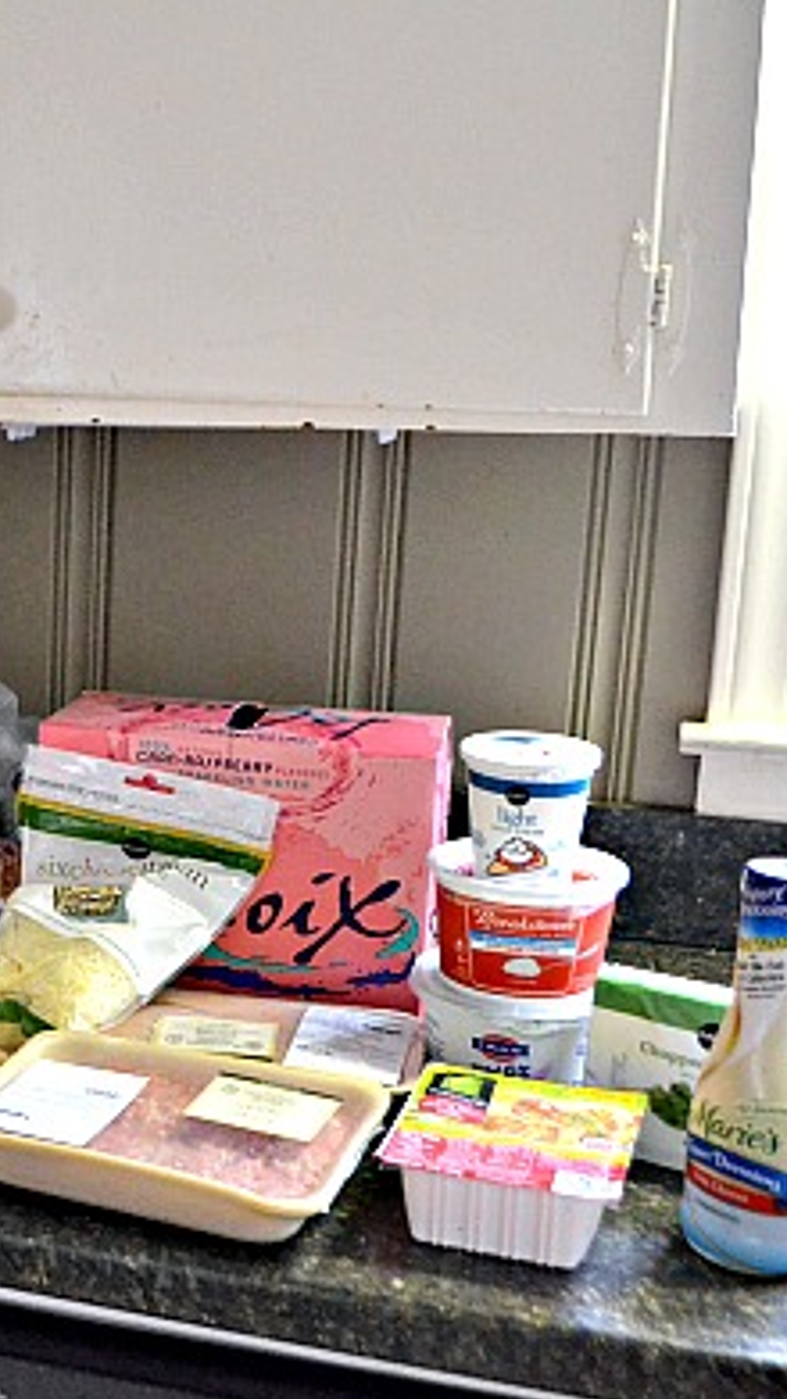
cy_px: 701
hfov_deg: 21.4
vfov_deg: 39.2
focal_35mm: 53
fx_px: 1966
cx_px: -104
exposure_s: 1/30
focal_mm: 22
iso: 3200
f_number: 3.8
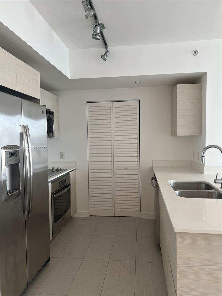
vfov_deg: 67.3
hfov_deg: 53.1
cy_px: 148
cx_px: 111
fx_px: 222
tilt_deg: -2.7
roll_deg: +0.9
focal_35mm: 26
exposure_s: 1/120
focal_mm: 5.7
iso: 125
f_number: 1.5
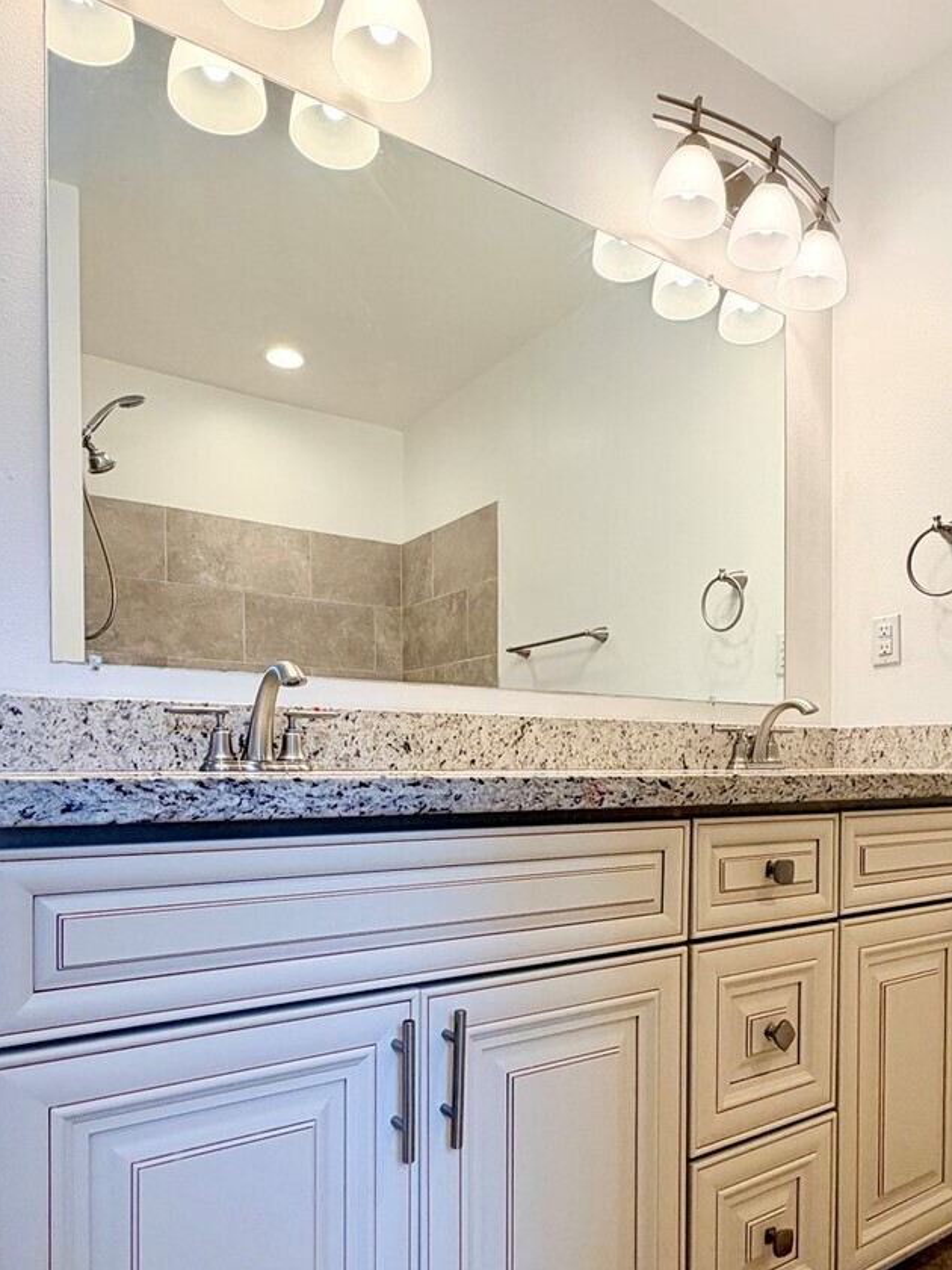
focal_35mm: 24
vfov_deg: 70.5
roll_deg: -0.2
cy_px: 786
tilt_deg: -1.9
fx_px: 880
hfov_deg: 56.7
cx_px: 524
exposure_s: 1/120
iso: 80
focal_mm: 2.22
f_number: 2.2
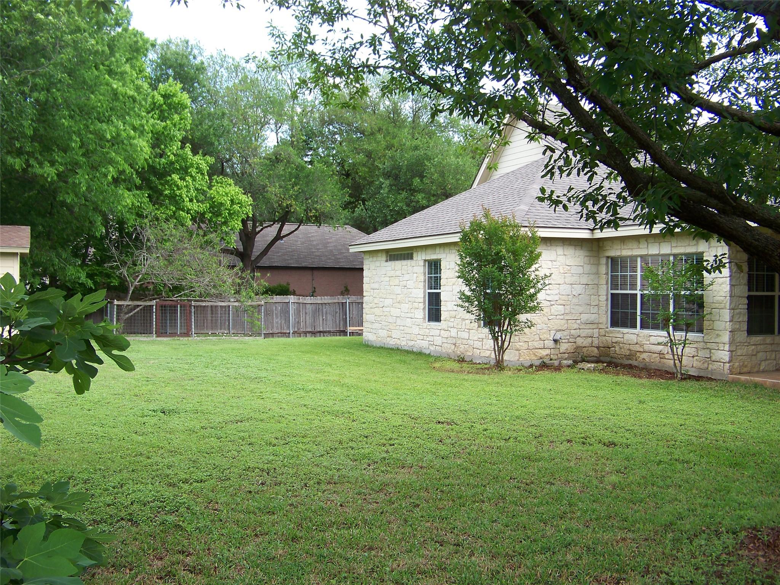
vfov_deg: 39.7
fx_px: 811
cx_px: 390
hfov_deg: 51.4
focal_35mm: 36
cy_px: 292
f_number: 2.8
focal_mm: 5.85
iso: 64
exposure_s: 1/160
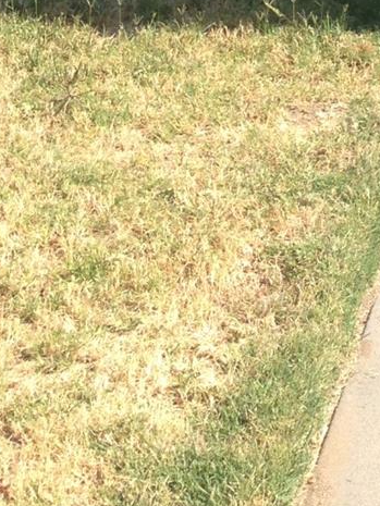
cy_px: -449
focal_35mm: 142
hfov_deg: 9.9
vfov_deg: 12.5
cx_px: 678
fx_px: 2077
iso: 50
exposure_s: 1/678
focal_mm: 4.12
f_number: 2.4
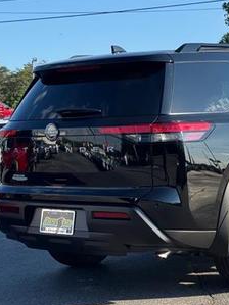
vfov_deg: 24.1
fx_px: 715
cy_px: 159
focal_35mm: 81
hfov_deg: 18.0
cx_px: 187
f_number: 1.78
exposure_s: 1/1560
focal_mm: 6.76
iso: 64
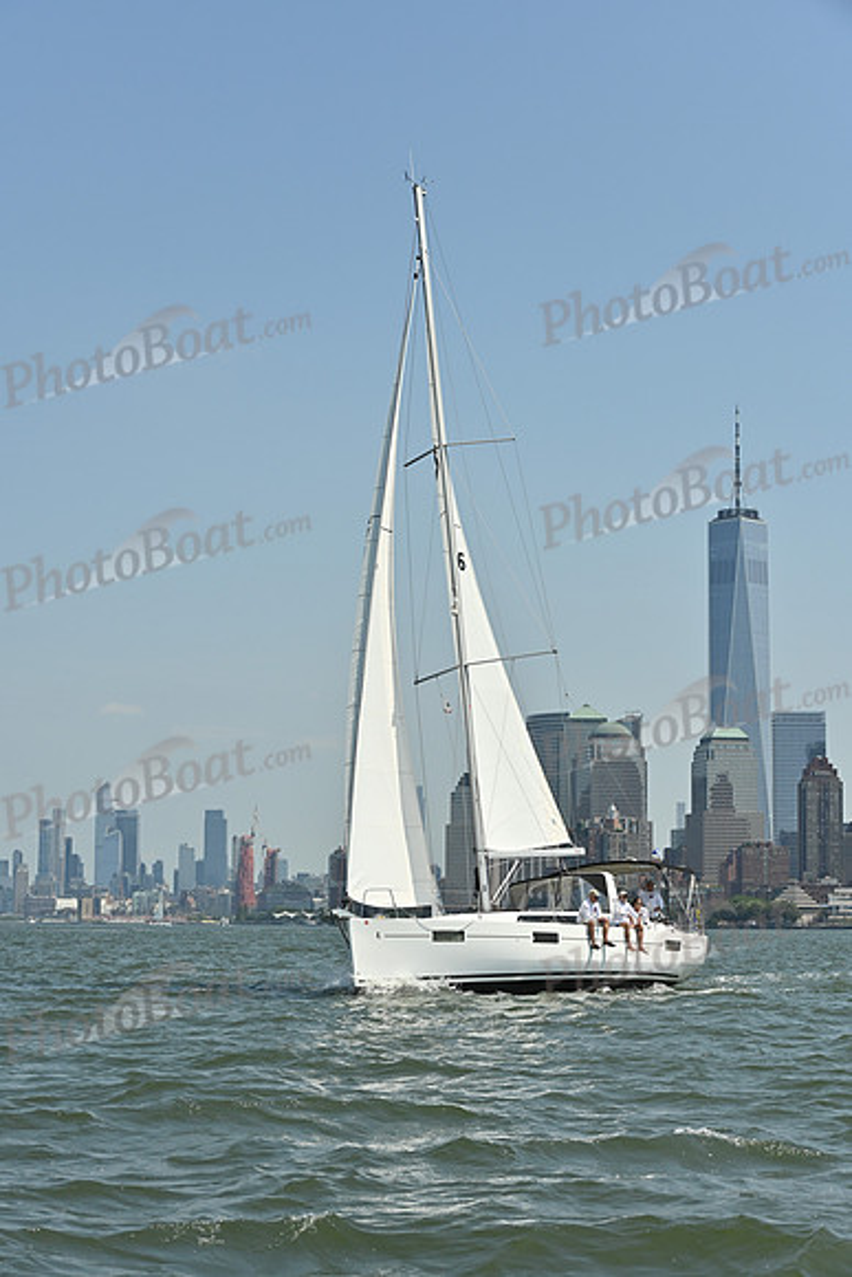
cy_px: 638
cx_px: 426
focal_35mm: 70
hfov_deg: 19.5
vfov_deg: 28.8
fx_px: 2483
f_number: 9
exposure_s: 1/1250
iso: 320
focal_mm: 70
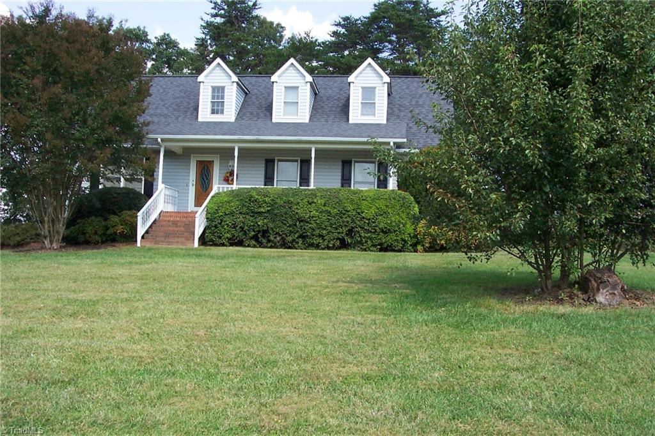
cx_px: 328
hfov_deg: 50.7
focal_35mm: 38
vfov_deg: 35.0
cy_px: 218
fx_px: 691
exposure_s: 1/250
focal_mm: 8
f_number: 4.8
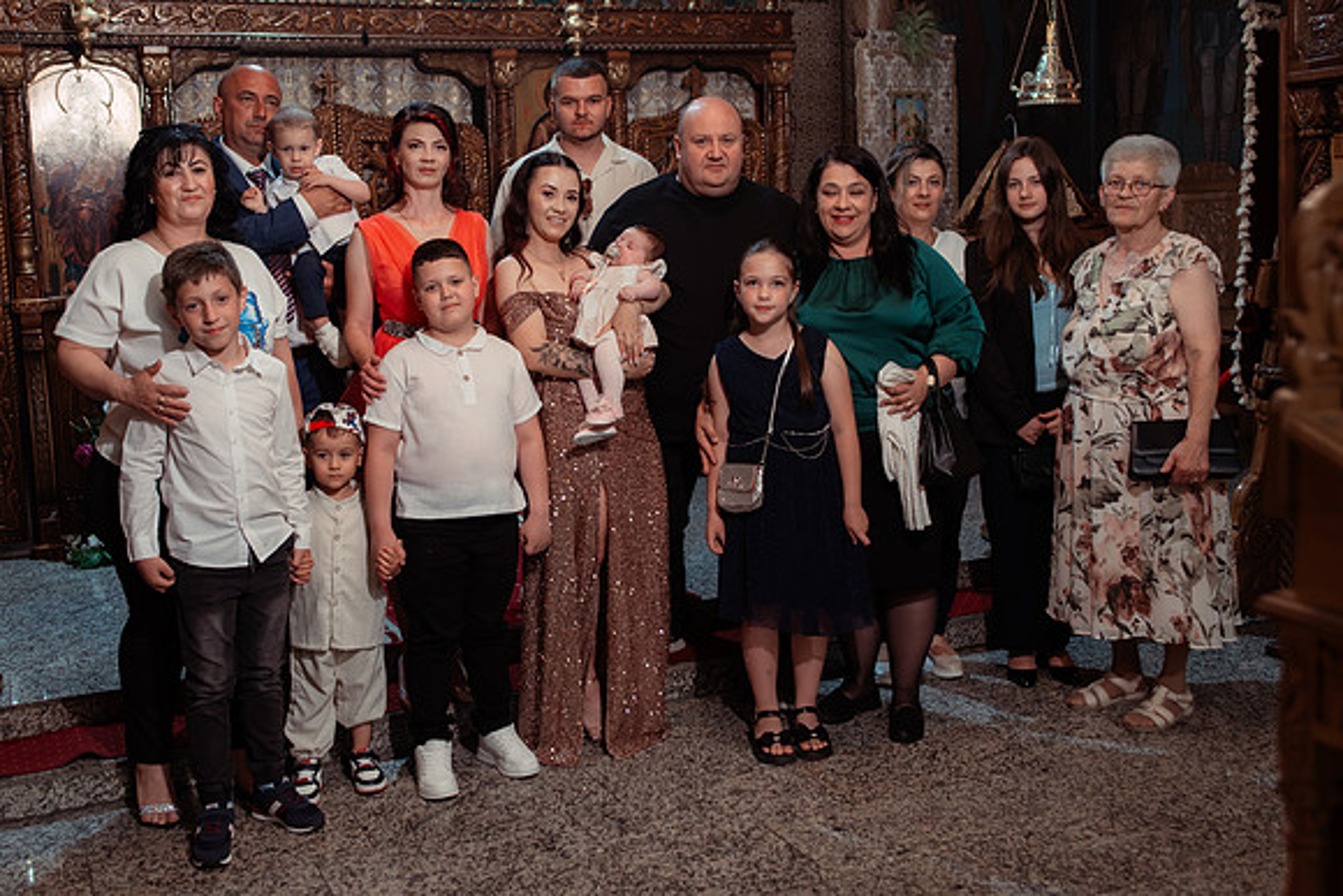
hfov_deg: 50.6
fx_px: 1419
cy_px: 409
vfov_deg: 35.0
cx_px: 613
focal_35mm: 38
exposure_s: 1/250
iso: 1600
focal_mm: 35
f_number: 3.2
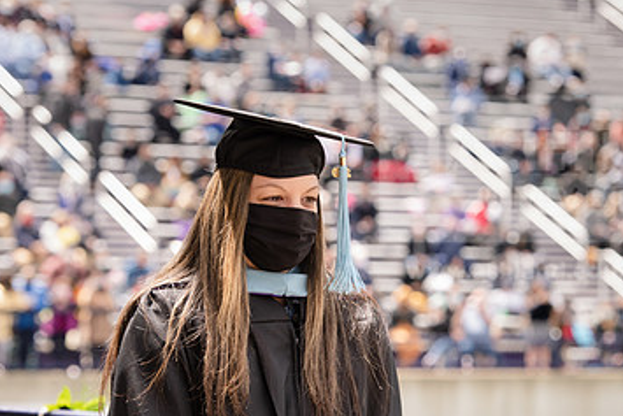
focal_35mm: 204
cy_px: 308
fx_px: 3532
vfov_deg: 6.7
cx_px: 326
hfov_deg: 10.1
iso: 400
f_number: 5.6
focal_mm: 125
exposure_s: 1/500
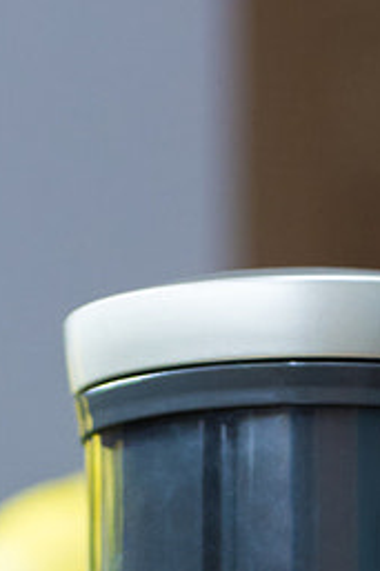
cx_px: -253
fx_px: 4439
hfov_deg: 4.9
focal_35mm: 280
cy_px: 1564
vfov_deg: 6.8
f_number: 2.8
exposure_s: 1/80
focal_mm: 45
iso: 500
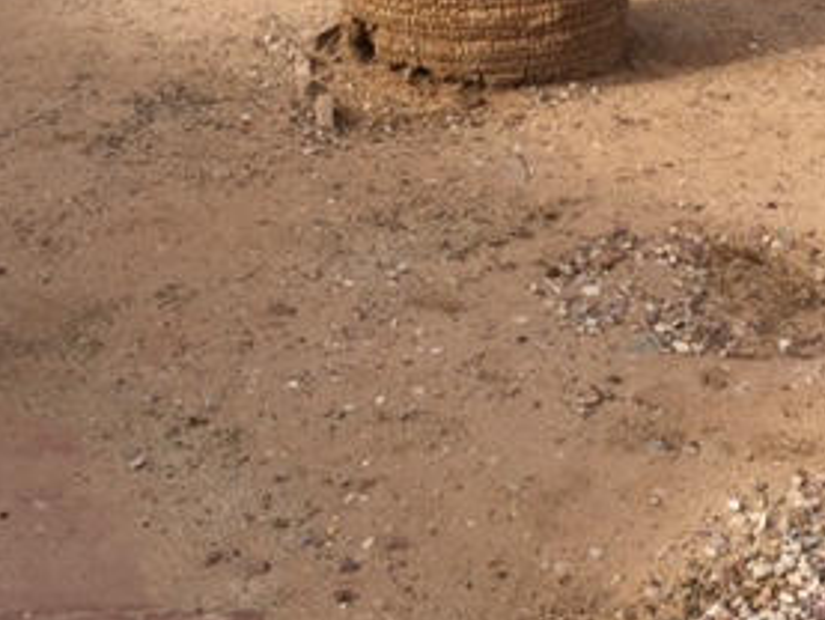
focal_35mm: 67
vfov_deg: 21.5
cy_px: 83
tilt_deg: -17.2
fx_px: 1597
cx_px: 634
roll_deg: -1.6
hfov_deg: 28.5
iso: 32
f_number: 2.2
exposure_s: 1/1412
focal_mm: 4.15
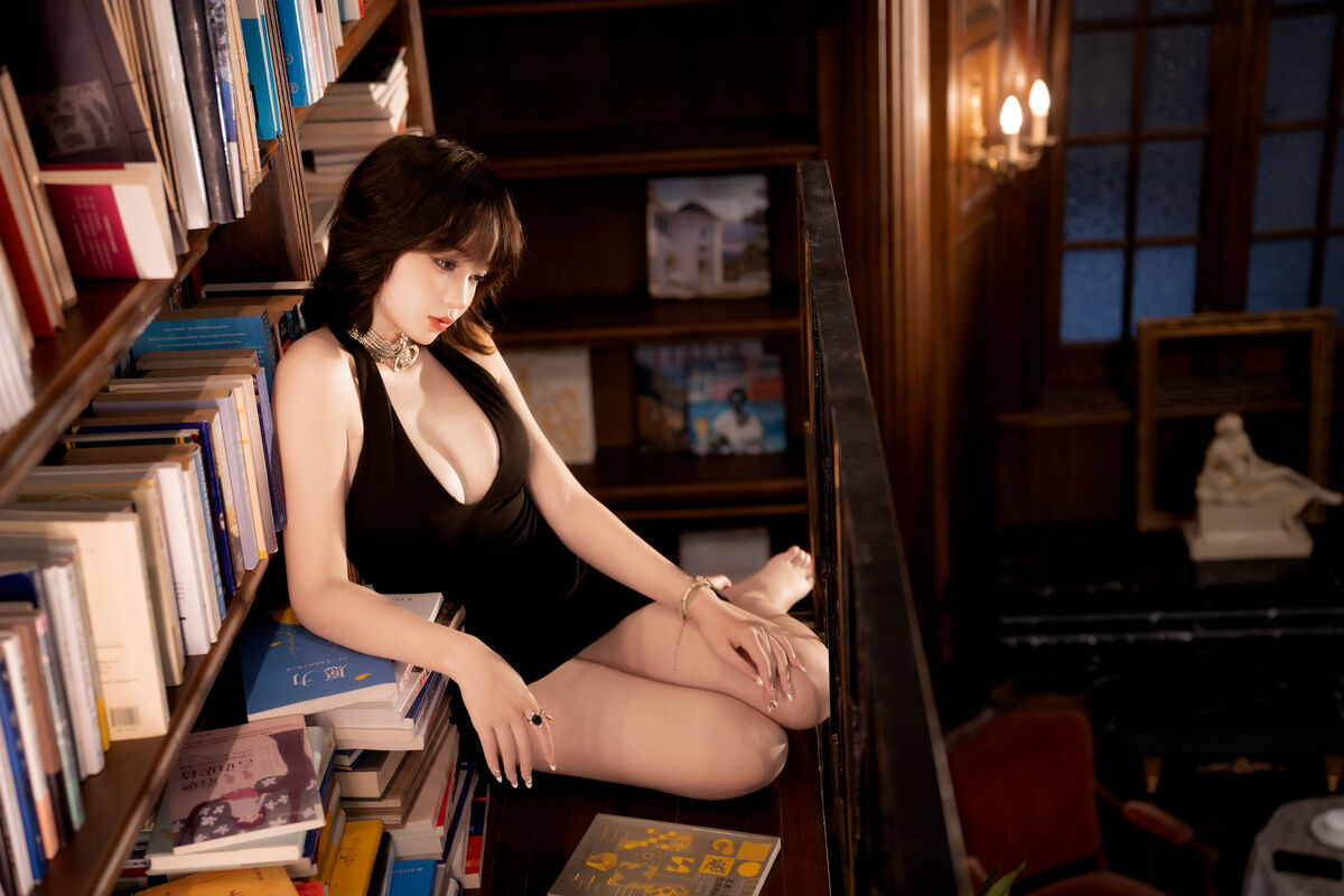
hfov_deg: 38.9
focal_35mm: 51
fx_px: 1904
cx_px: 672
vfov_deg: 26.5
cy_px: 448
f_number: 2.5
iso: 800
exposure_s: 1/200
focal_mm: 51
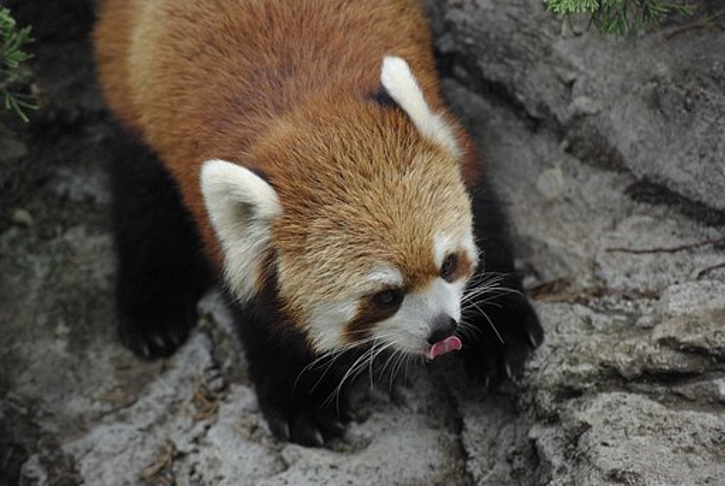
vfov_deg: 7.5
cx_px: 362
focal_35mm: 184
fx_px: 3711
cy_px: 243
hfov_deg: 11.2
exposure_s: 1/160
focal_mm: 123
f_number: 4.5
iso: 1600
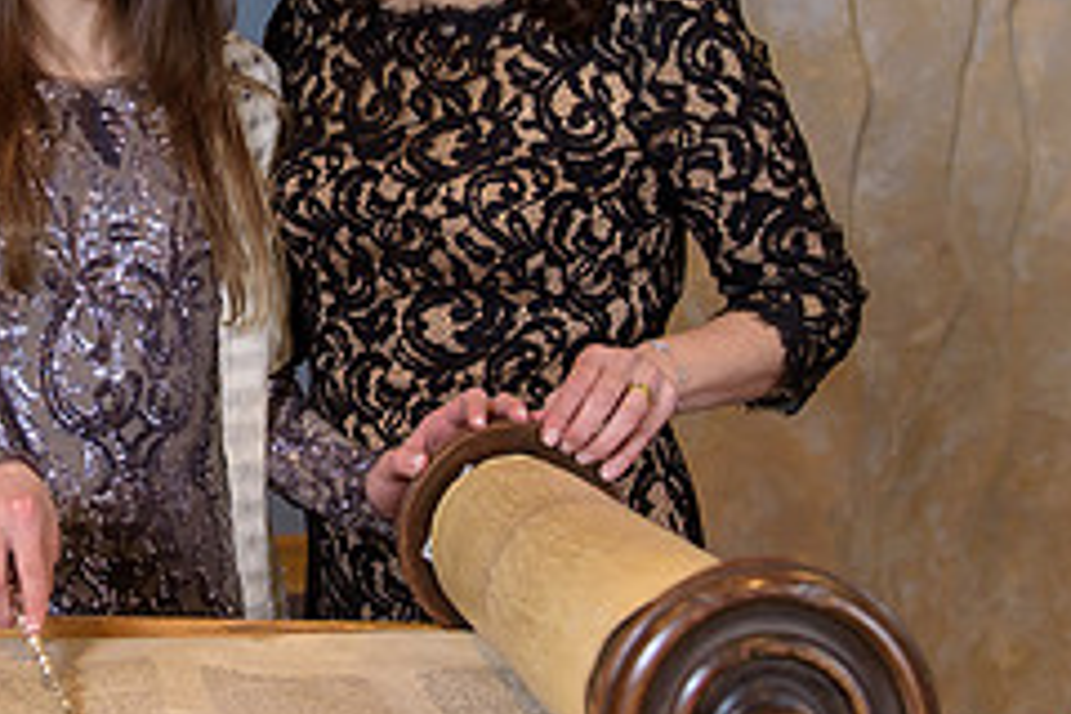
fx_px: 2439
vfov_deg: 16.5
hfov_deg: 24.2
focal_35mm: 82
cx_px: 134
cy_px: 118
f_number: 3.2
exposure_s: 1/200
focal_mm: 32
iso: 800
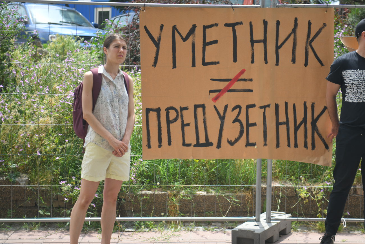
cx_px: 227
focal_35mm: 75
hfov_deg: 26.9
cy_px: 131
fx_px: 760
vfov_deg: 18.2
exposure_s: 1/1250
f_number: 2.8
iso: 200
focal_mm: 60
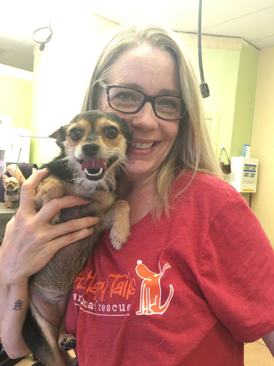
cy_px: 183
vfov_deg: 61.7
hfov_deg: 48.2
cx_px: 137
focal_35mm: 29
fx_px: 306
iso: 32
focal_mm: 4.15
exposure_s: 1/15
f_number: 2.2
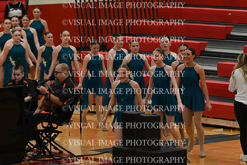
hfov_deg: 7.9
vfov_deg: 5.2
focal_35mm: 262
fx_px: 1798
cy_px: 82
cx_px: 124
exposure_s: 1/400
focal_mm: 175
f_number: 4
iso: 5000
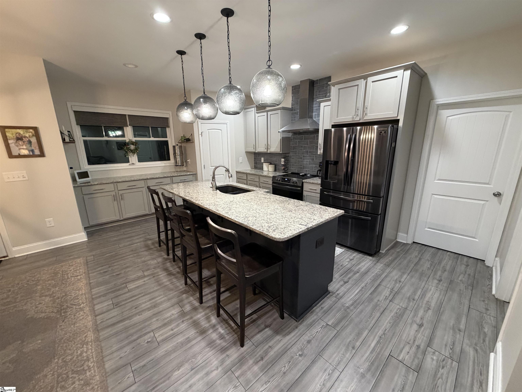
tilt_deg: -13.7
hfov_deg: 102.1
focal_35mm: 14
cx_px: 261
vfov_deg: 85.7
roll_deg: +0.9
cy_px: 196
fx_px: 211
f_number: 2.2
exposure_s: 1/60
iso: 400
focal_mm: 2.22
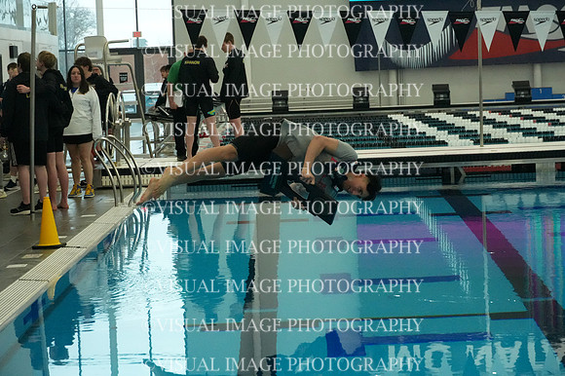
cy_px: 188
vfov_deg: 13.2
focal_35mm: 104
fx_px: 1623
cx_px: 282
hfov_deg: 19.7
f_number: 5.6
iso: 10000
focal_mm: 69
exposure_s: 1/1000
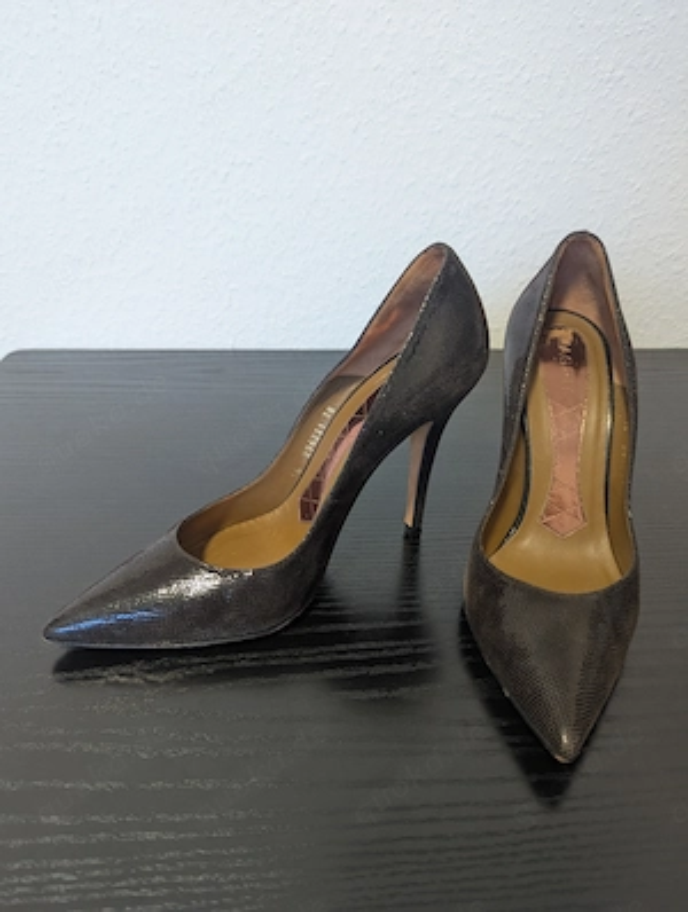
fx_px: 634
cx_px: 344
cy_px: 456
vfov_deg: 71.5
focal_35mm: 24
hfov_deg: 57.0
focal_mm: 6.81
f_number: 1.85
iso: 144
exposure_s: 1/25
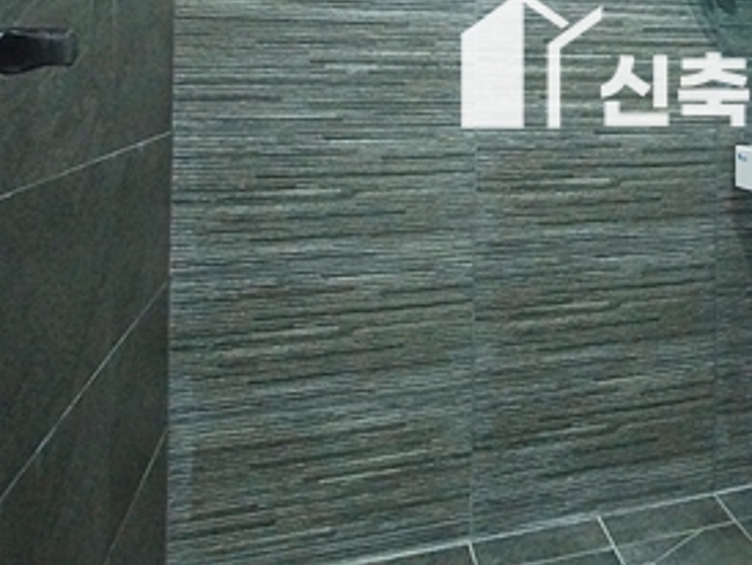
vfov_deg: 32.6
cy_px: 49
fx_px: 913
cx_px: 799
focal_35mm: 42
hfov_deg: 38.2
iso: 1600
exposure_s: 1/20
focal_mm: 10
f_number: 9
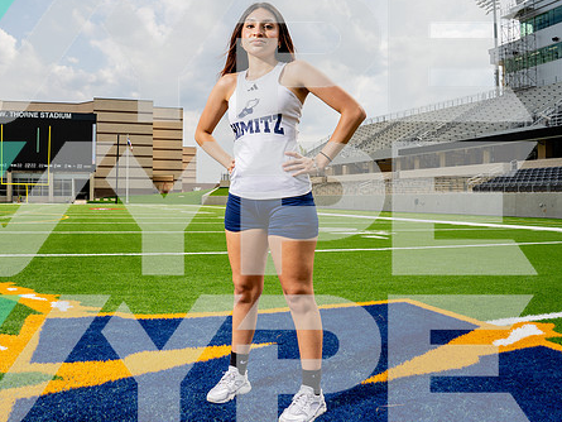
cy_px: 209
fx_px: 438
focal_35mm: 27
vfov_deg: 51.4
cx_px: 216
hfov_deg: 64.5
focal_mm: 21
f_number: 8
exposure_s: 1/250
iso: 100
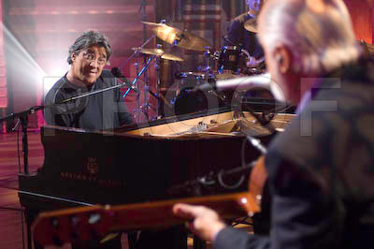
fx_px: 779
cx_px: 187
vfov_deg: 18.2
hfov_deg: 27.0
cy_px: 124
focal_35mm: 75
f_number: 2.8
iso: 800
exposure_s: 1/60
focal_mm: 50
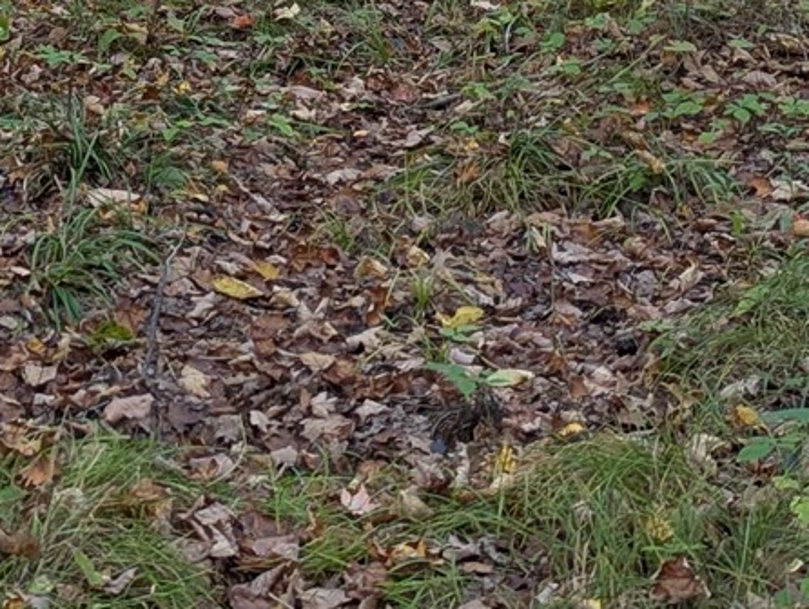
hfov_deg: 17.5
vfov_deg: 12.4
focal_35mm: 110
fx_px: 2575
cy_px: -480
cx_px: 46
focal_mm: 6.81
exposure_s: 1/119
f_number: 1.85
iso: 72
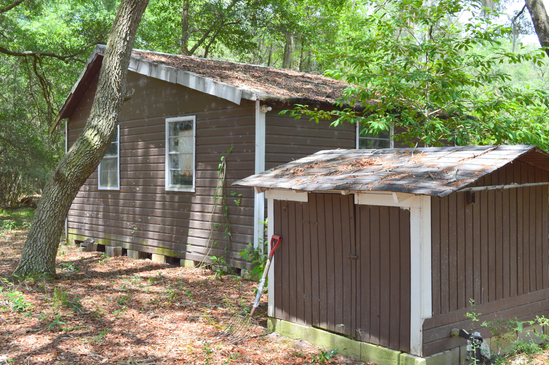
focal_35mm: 44
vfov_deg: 30.8
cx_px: 274
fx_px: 663
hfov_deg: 45.0
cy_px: 182
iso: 400
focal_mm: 29
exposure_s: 1/100
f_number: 9
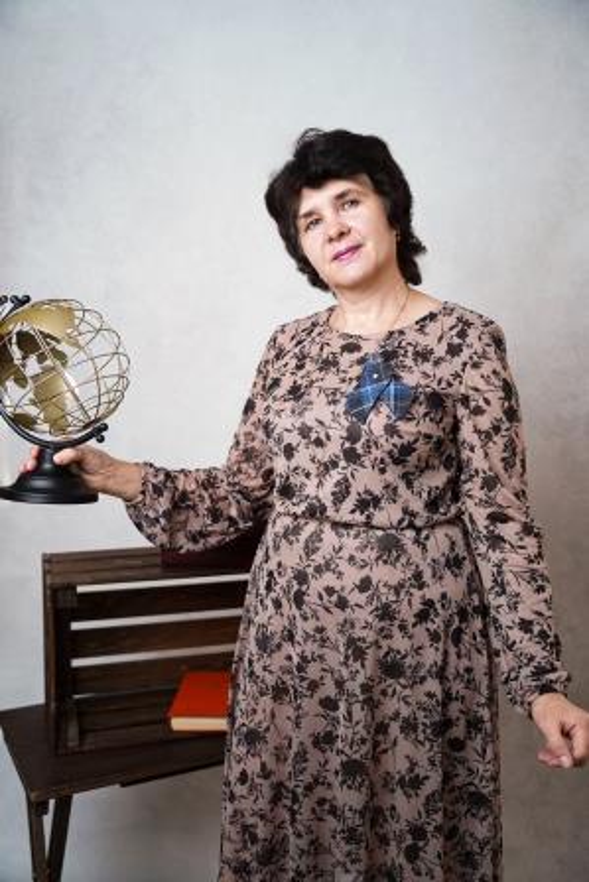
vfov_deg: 55.8
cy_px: 441
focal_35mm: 34
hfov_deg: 38.9
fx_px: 834
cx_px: 294
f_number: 2.8
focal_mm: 34
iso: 125
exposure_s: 1/100
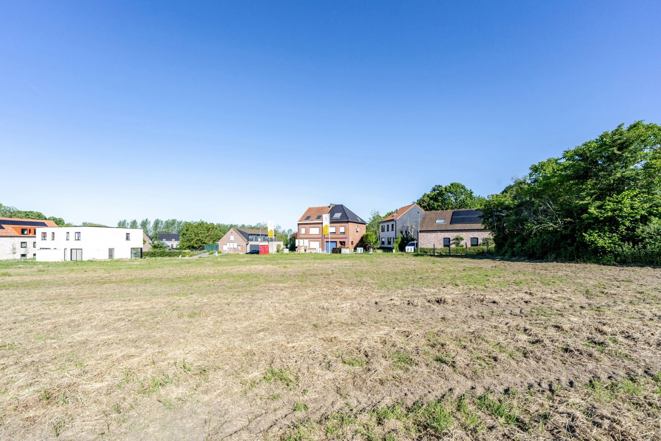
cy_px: 220
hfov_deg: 104.2
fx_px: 257
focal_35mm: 14
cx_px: 330
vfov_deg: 81.2
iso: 250
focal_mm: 14
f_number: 9
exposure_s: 1/1600
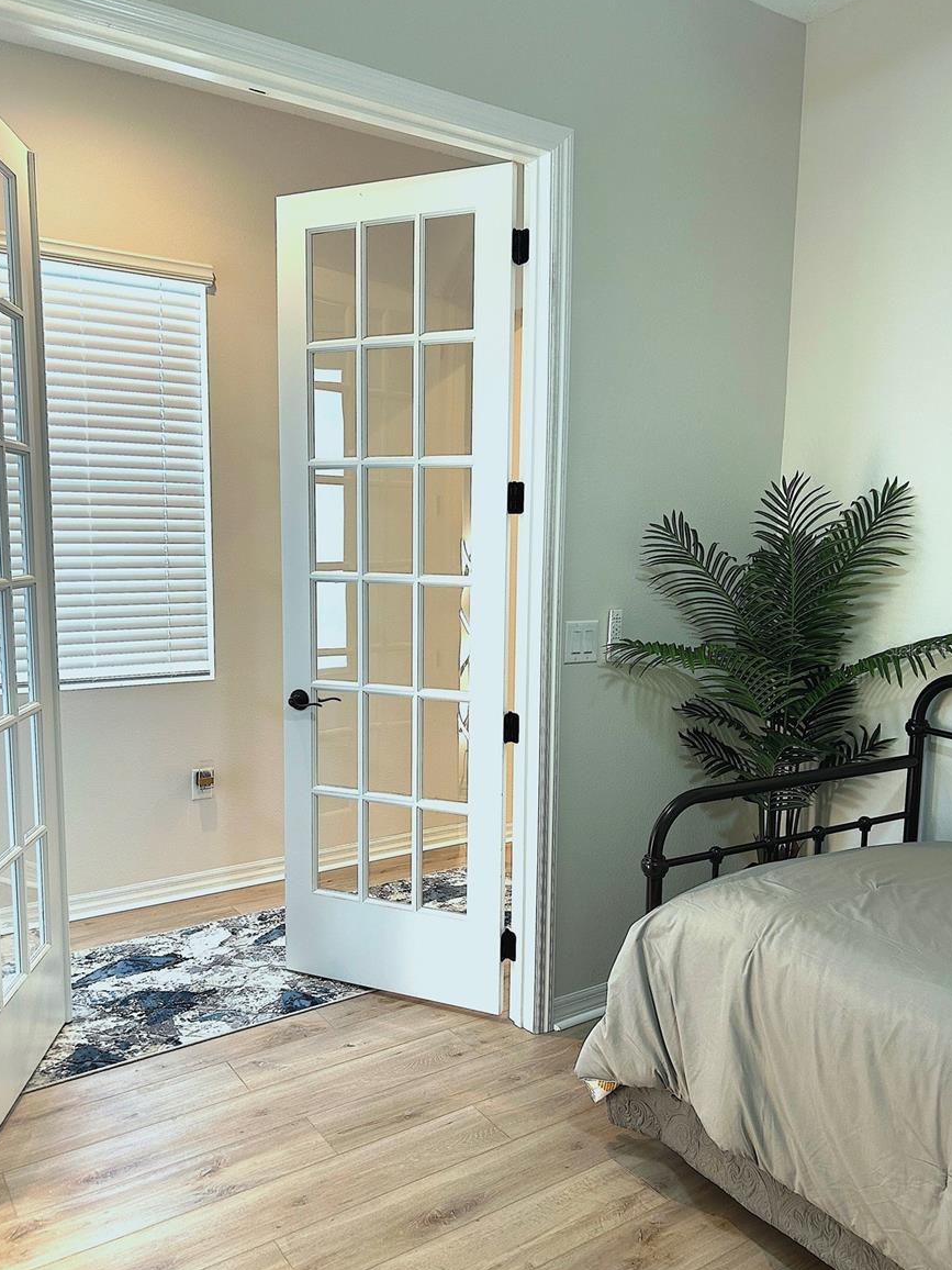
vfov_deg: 65.3
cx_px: 469
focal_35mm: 27
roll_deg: -1.1
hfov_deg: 51.4
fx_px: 990
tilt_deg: -7.2
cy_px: 649
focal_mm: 5.7
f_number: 1.5
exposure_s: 1/60
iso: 80
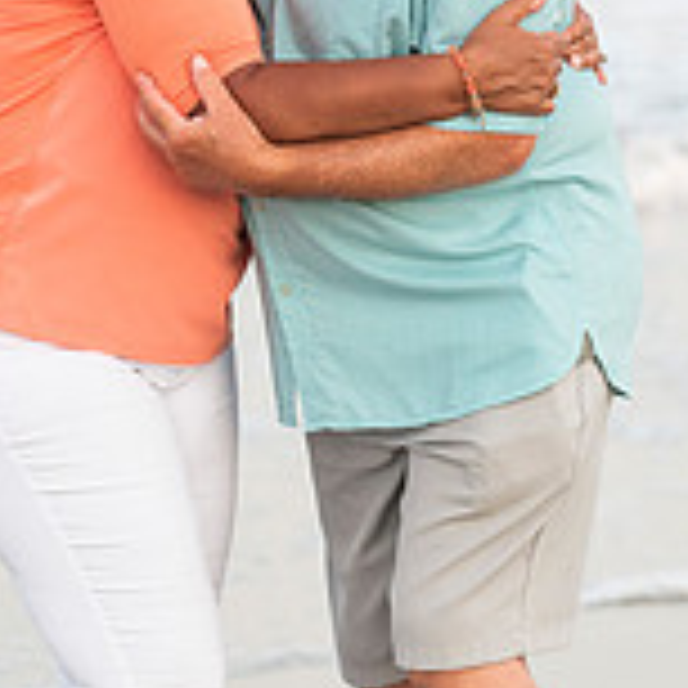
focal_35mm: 300
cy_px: 180
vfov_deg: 5.8
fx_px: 6746
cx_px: 274
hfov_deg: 5.8
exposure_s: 1/1250
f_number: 3.5
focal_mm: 120
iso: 800
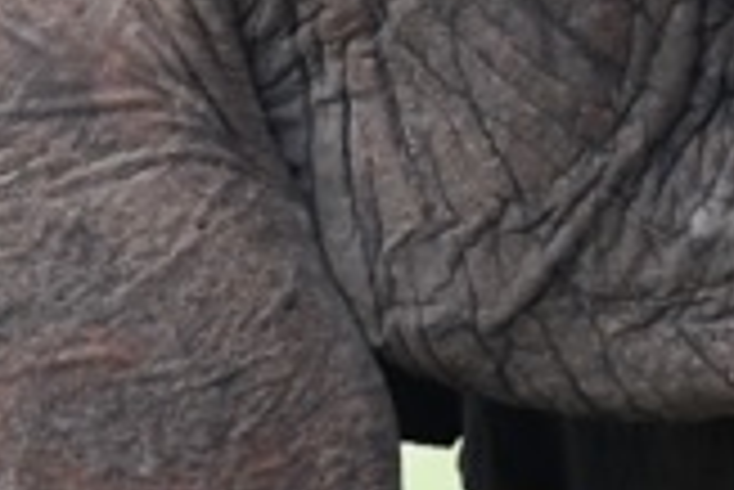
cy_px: -180
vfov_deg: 0.4
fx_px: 74912
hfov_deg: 0.6
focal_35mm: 3671
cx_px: 1274
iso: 2000
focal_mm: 500
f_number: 6
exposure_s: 1/640
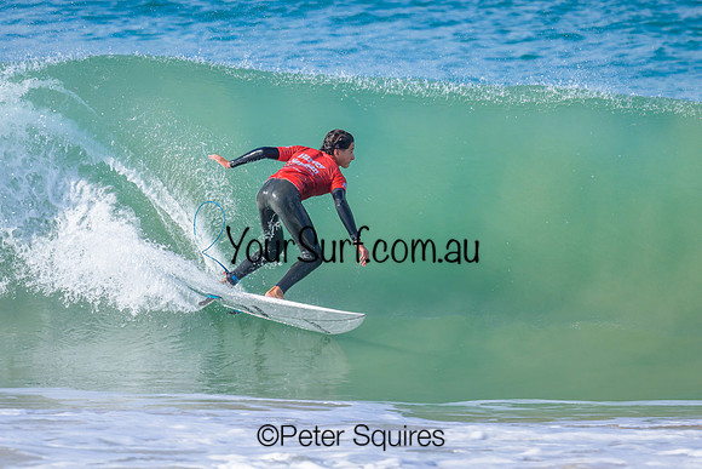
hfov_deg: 1.9
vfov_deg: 1.3
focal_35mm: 1098
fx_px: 21423
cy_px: 209
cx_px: 371
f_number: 6.3
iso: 320
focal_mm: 800
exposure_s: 1/2000
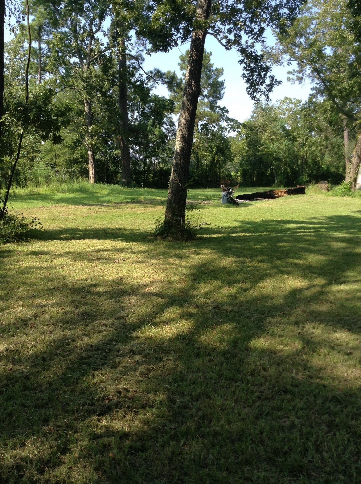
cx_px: 180
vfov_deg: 55.4
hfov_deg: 42.8
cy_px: 242
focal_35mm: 33
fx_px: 460
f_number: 2.4
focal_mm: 3.3
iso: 25
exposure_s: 1/381
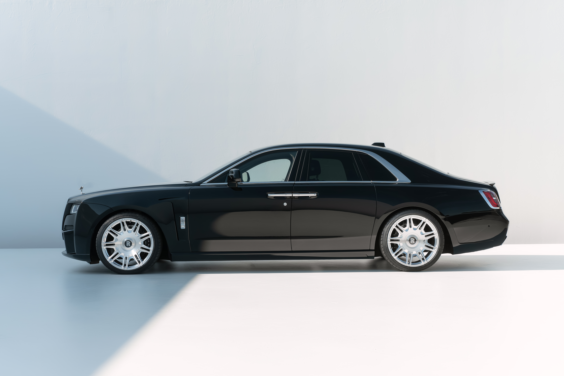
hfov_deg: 38.9
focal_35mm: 51
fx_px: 799
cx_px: 285
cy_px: 188
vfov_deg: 26.5
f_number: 8
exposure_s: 1/125
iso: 200
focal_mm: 50
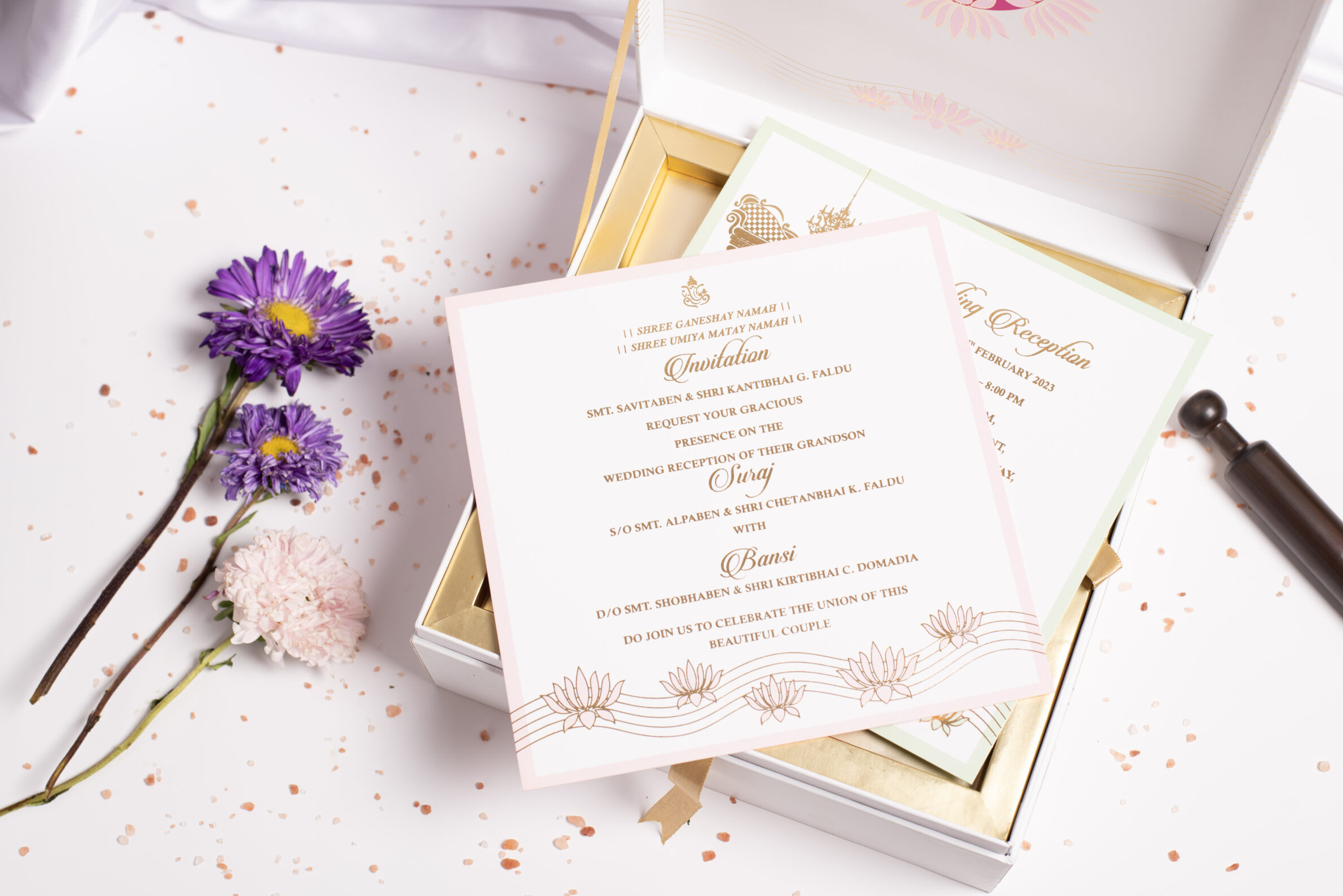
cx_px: 674
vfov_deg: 25.1
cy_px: 424
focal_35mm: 54
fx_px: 2015
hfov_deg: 36.9
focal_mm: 50
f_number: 6.3
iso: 125
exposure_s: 1/125
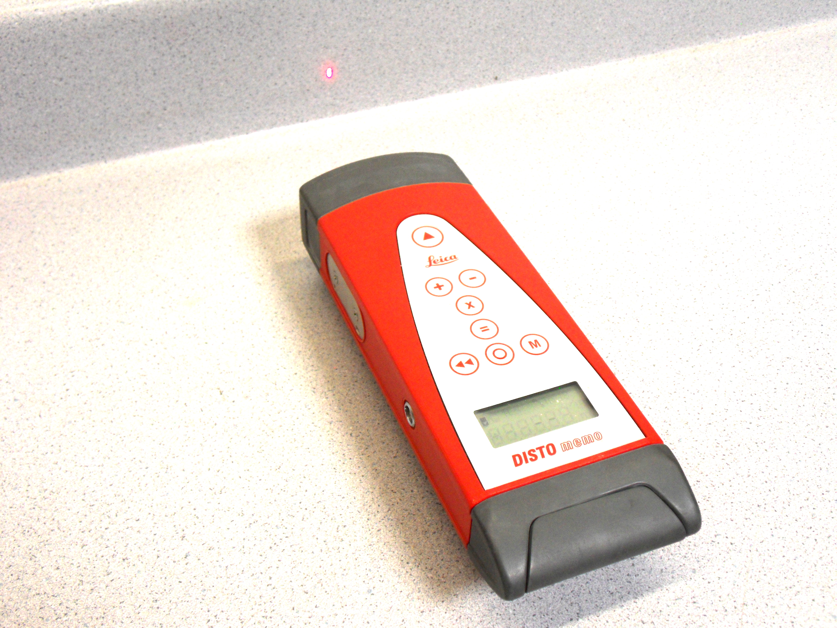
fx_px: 1088
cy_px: 314
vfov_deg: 32.2
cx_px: 418
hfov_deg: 42.1
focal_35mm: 45
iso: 160
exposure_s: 1/60
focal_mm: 7.9
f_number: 4.2
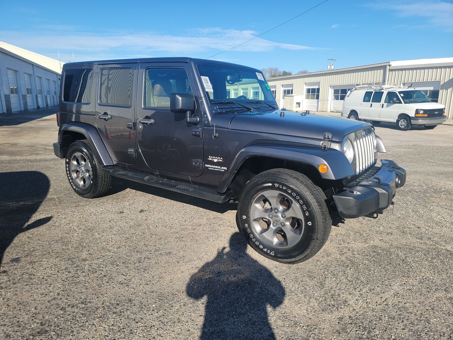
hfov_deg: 71.6
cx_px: 226
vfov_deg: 56.8
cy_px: 170
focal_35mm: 24
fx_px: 314
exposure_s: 1/777
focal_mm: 6.7
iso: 50
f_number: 1.8
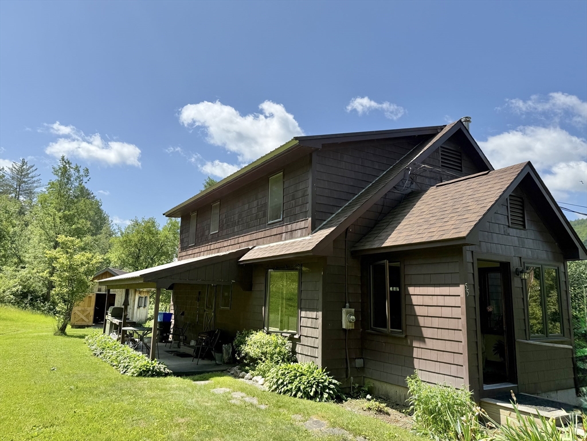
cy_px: 220
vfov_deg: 56.8
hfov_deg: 71.6
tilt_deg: +10.9
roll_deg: -4.3
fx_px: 407
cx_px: 294
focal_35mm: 24
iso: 80
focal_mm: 6.76
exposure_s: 1/3759
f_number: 1.78
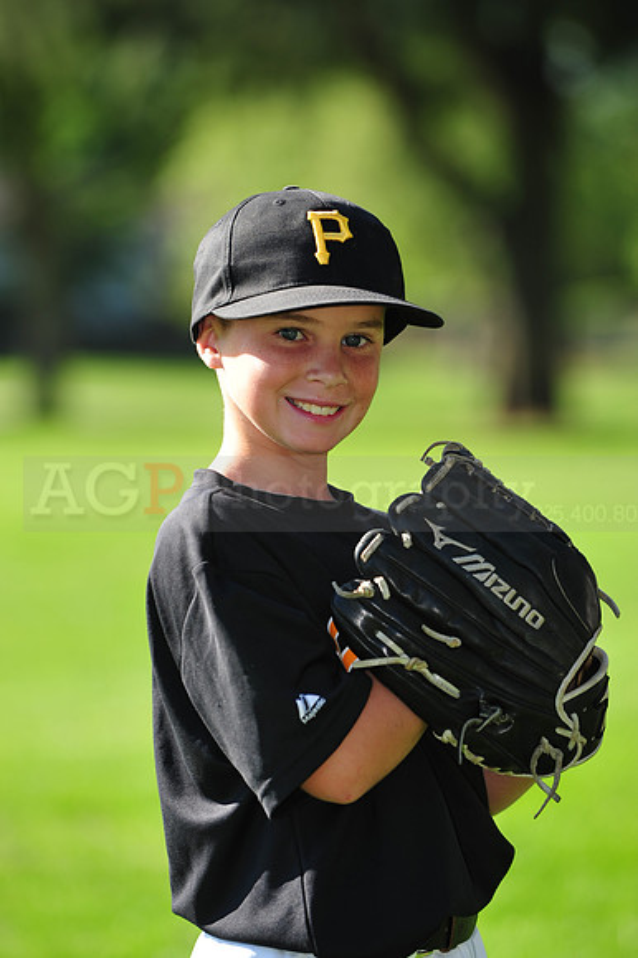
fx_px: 5323
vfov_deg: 10.3
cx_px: 319
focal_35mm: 200
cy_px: 479
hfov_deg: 6.9
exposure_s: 1/500
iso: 200
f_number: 5
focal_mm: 200
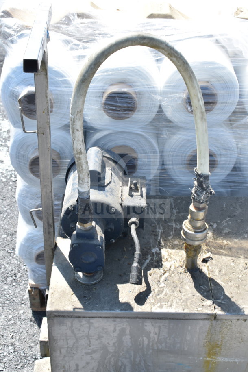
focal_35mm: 52
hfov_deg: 25.8
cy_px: 186
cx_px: 124
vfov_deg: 37.9
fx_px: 542
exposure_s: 1/250
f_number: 8
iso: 200
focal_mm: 35
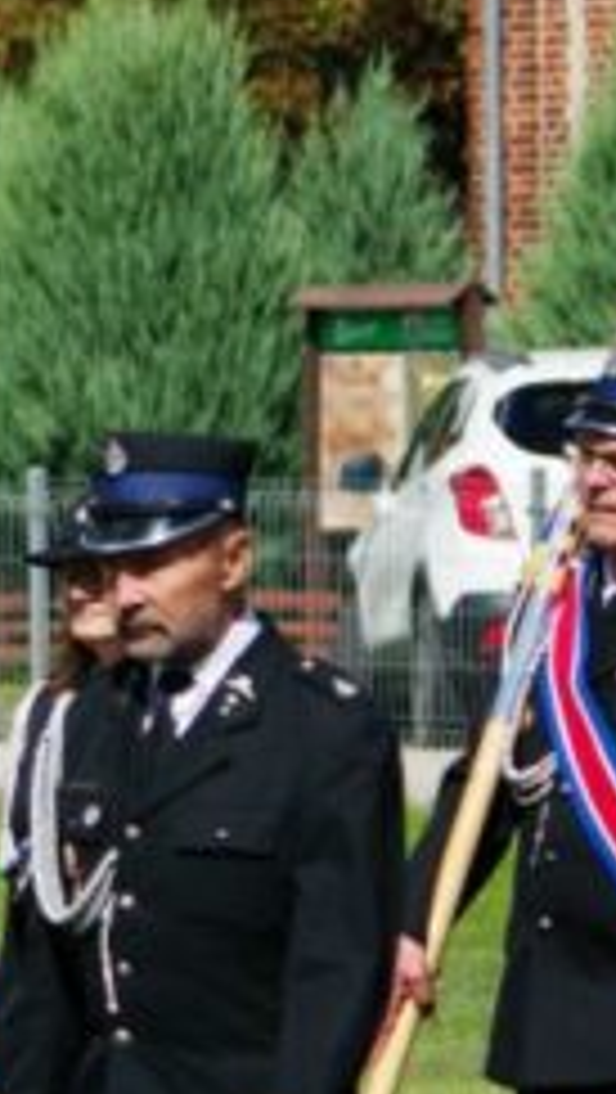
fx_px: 13672
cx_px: -562
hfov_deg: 2.6
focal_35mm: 472
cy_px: 423
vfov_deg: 4.6
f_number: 4.5
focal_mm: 95
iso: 400
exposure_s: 1/2000
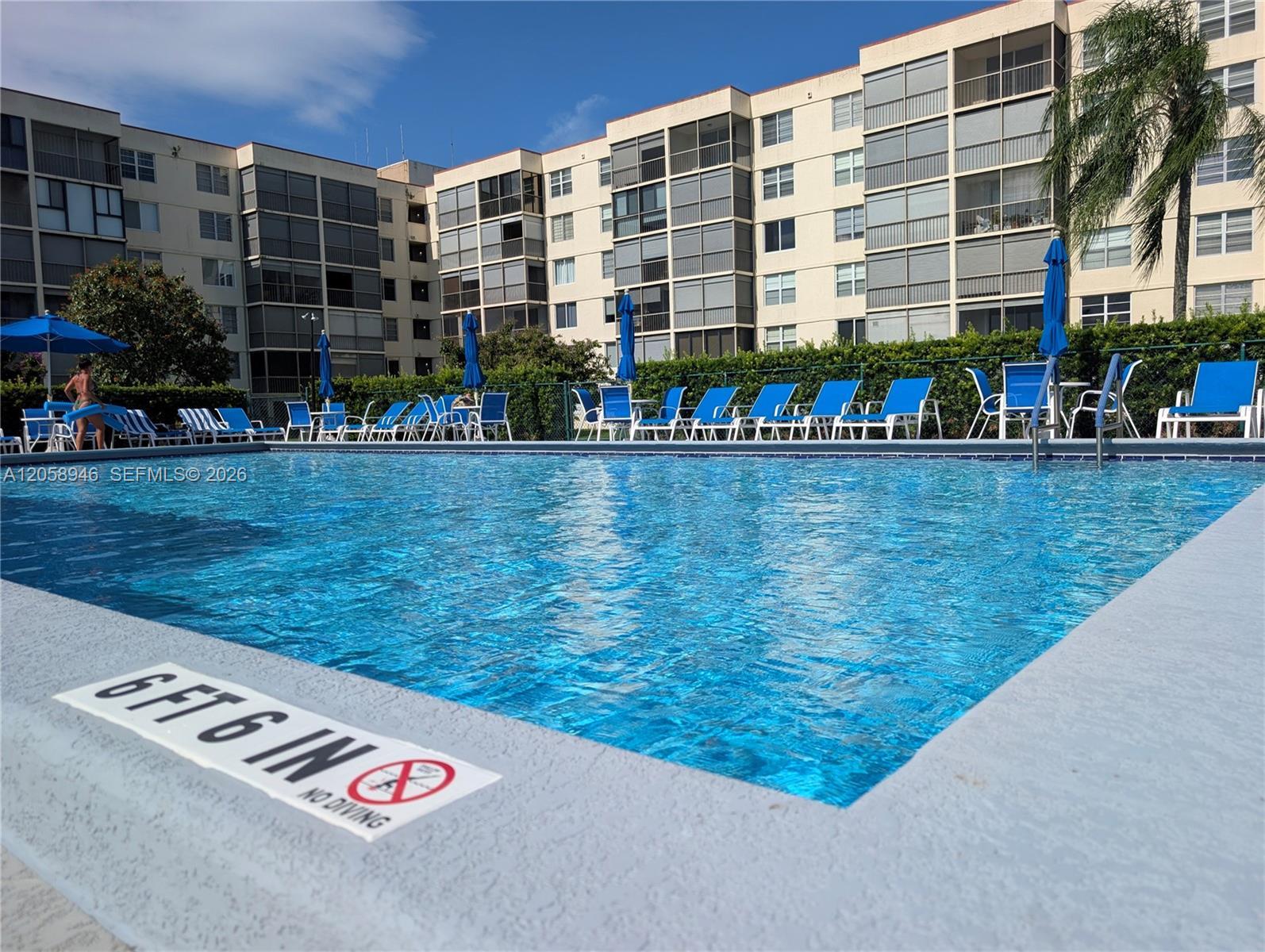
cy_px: 476
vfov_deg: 56.9
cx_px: 632
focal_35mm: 24
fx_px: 878
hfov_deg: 71.5
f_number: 1.68
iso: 19
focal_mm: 6.9
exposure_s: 1/2481
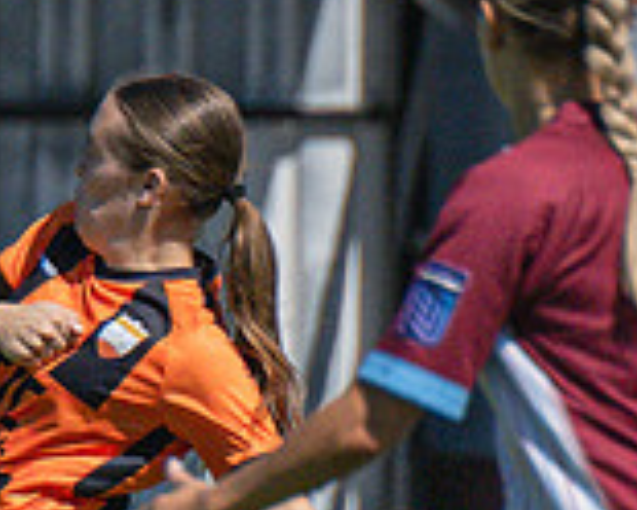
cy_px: 849
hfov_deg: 0.7
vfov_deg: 0.5
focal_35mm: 2970
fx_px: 55993
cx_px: -551
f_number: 5
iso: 400
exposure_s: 1/6400
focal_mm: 280
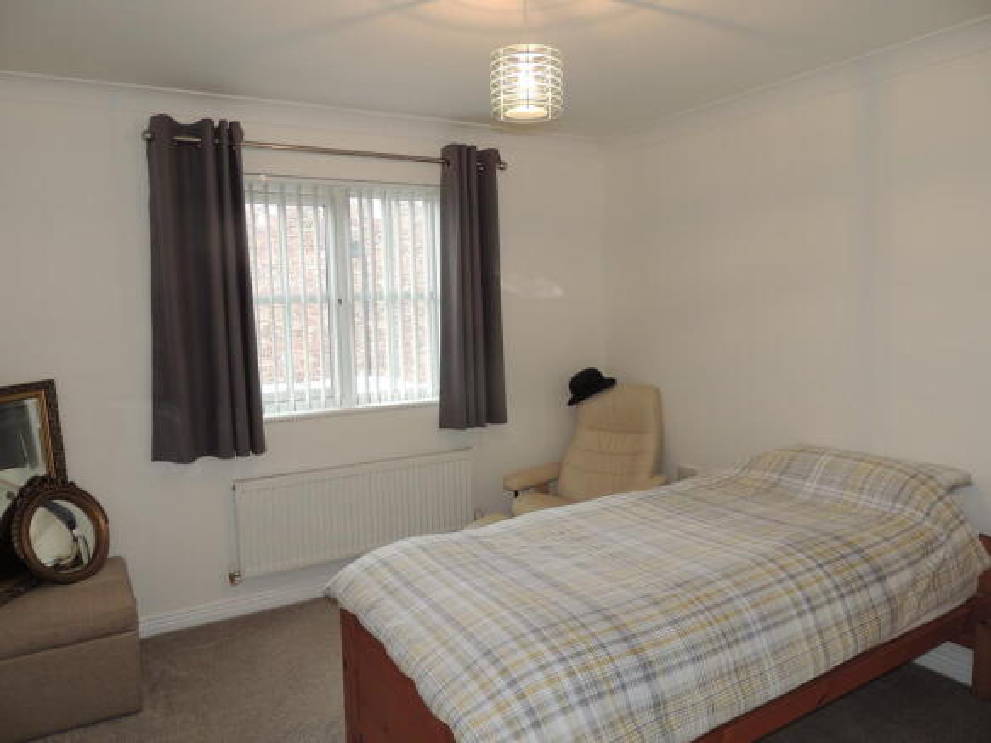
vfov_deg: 56.8
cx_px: 496
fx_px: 687
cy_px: 372
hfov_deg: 71.6
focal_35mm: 24
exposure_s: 1/40
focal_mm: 4.3
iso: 125
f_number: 3
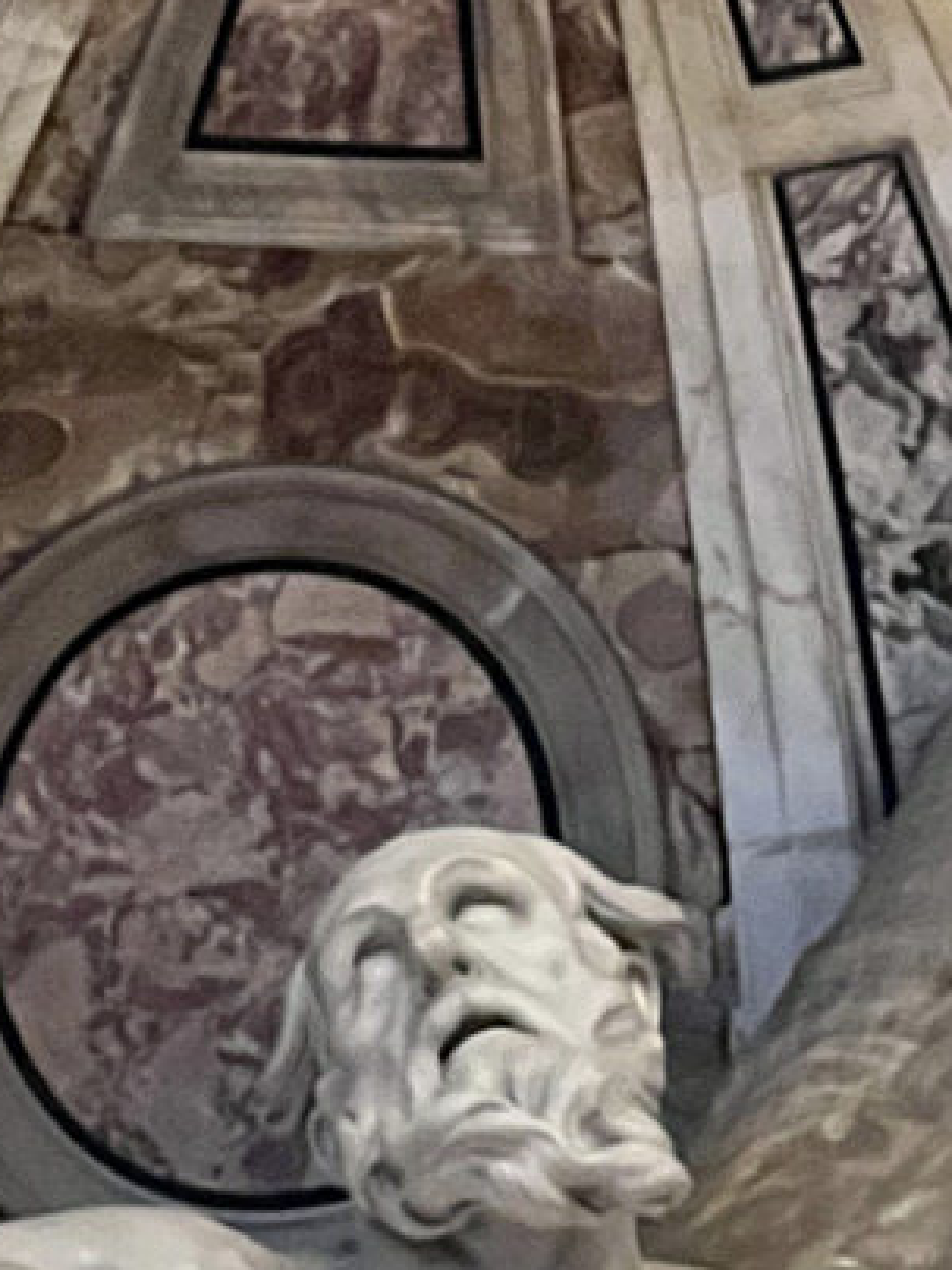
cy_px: 2053
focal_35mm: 305
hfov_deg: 4.9
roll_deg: +1.7
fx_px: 11184
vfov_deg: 6.4
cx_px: 430
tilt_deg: +15.7
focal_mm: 9
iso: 1600
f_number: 2.8
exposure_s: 1/25
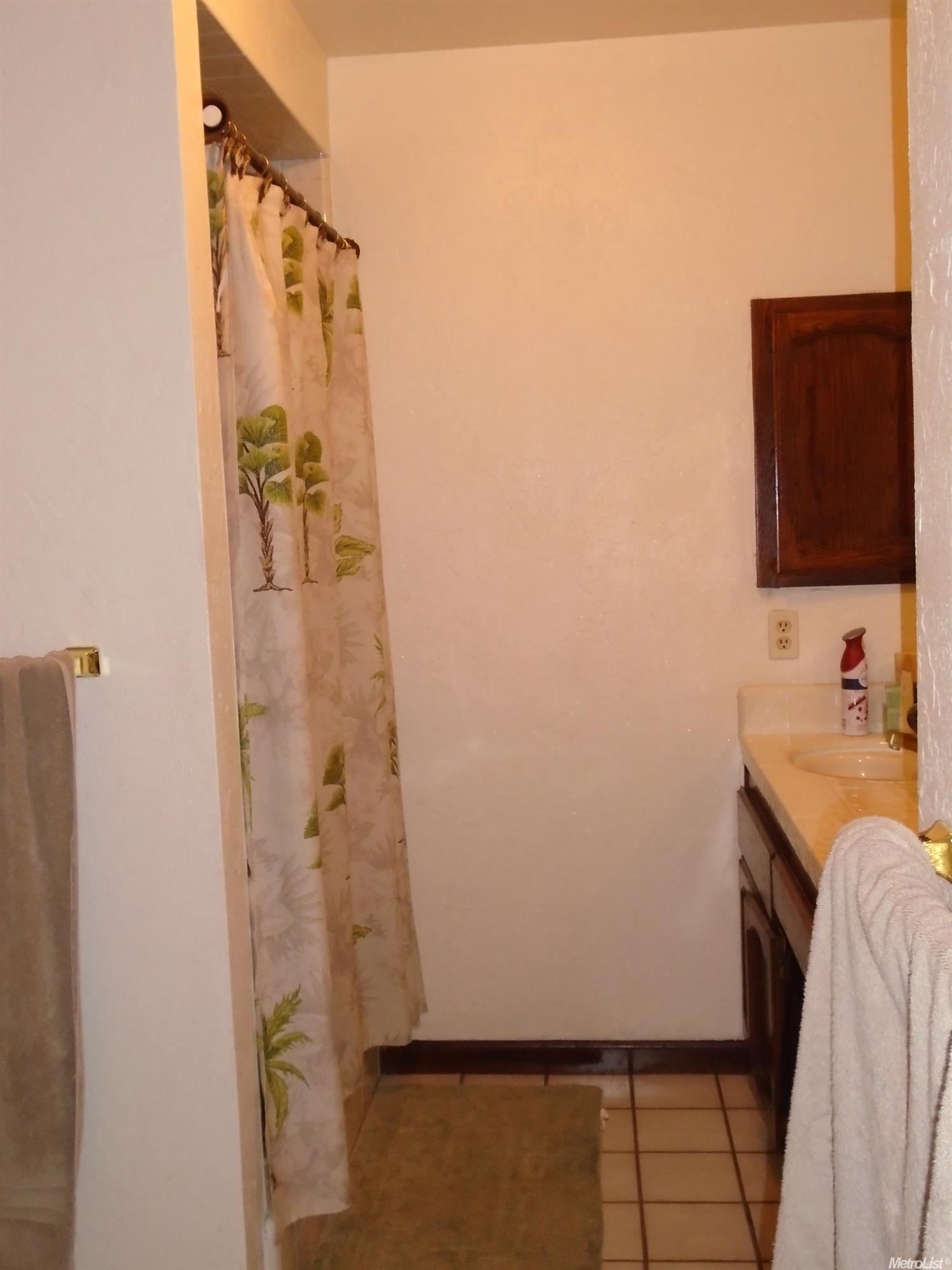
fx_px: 1320
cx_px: 476
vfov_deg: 51.4
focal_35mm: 36
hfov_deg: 39.7
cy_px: 635
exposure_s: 1/40
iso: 400
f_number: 3.8
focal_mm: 6.4
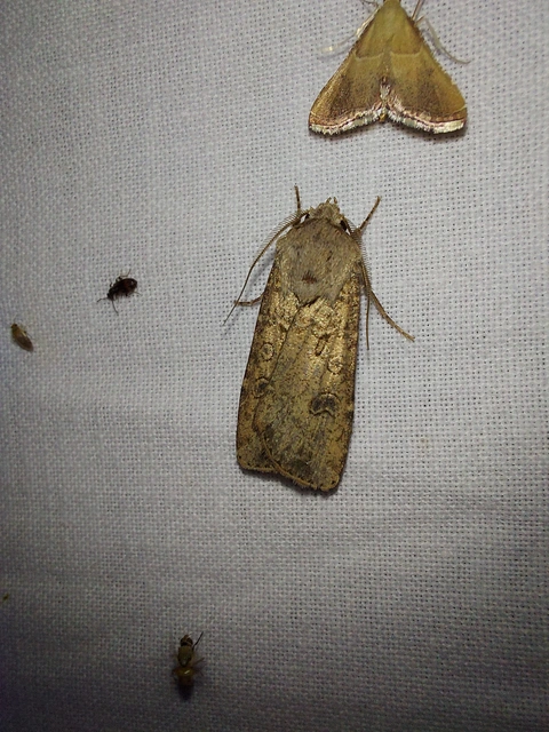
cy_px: 366
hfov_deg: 54.9
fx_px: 529
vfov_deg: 69.4
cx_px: 274
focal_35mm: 25
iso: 50
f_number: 2.4
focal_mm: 2.13
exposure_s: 1/595
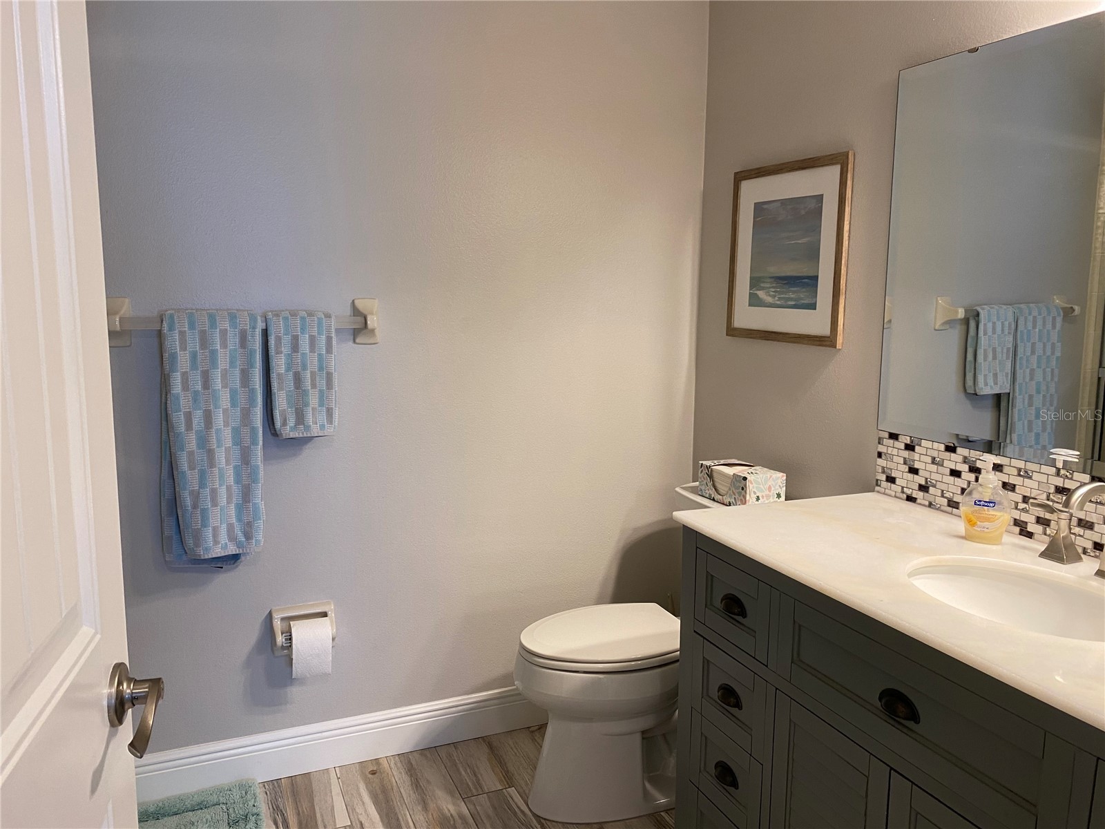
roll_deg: -0.7
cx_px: 552
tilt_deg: -6.6
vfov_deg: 53.1
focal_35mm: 26
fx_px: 830
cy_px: 414
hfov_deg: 67.3
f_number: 1.8
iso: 80
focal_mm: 4.25
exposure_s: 1/60
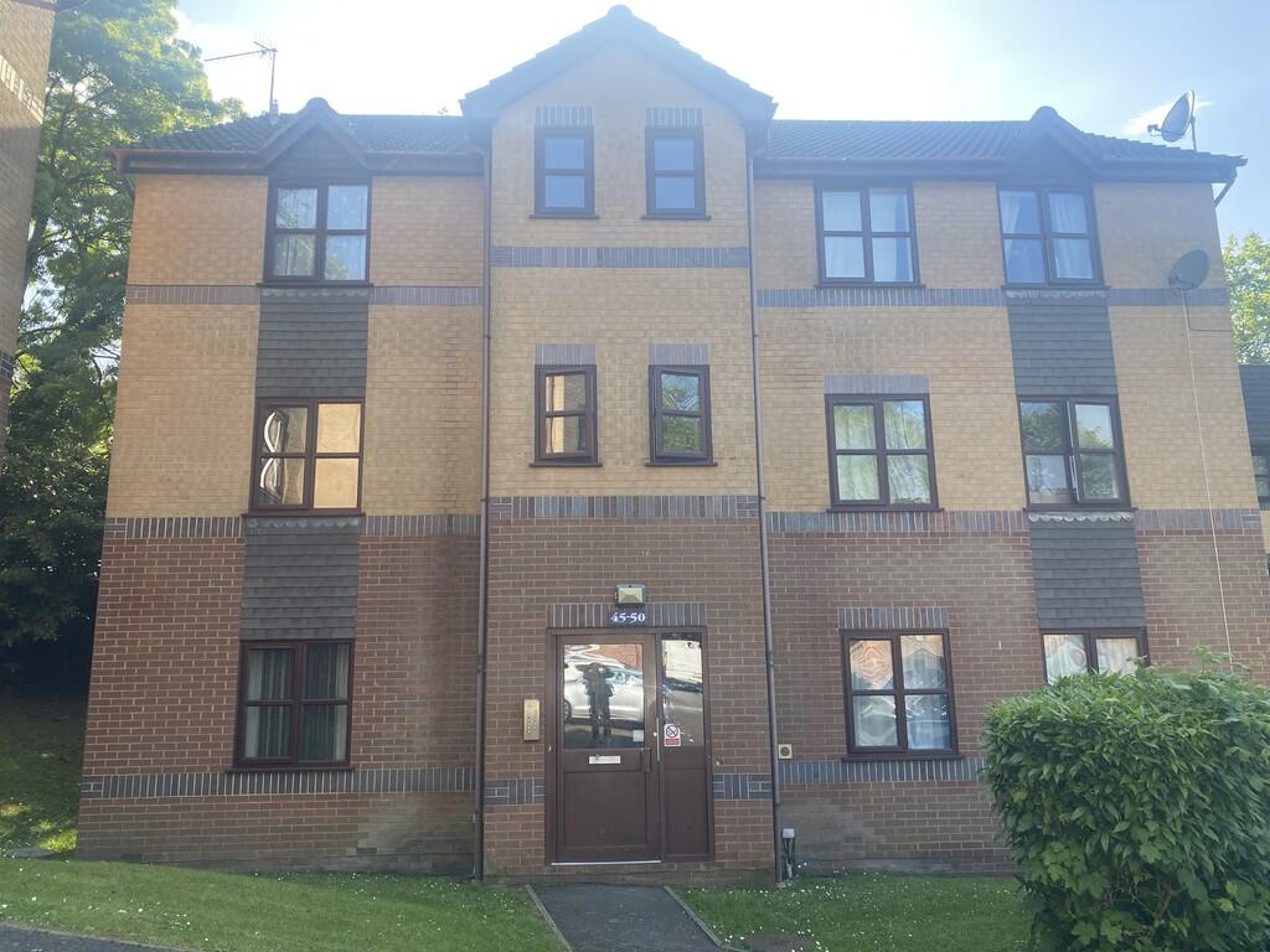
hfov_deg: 67.3
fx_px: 954
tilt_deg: +10.4
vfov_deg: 53.1
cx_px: 635
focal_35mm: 26
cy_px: 476
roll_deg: +0.8
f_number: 1.8
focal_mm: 4.25
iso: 32
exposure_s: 1/493
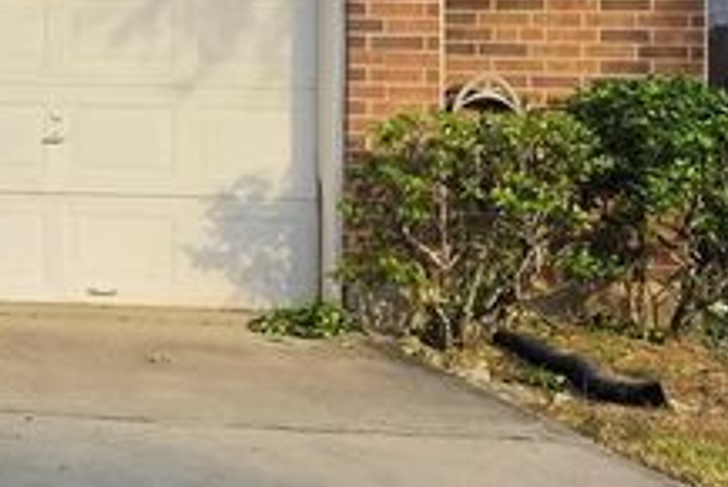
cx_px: -795
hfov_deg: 14.5
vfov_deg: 12.0
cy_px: 13
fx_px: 2287
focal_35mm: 113
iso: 64
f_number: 1.4
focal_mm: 6.5
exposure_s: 1/2157
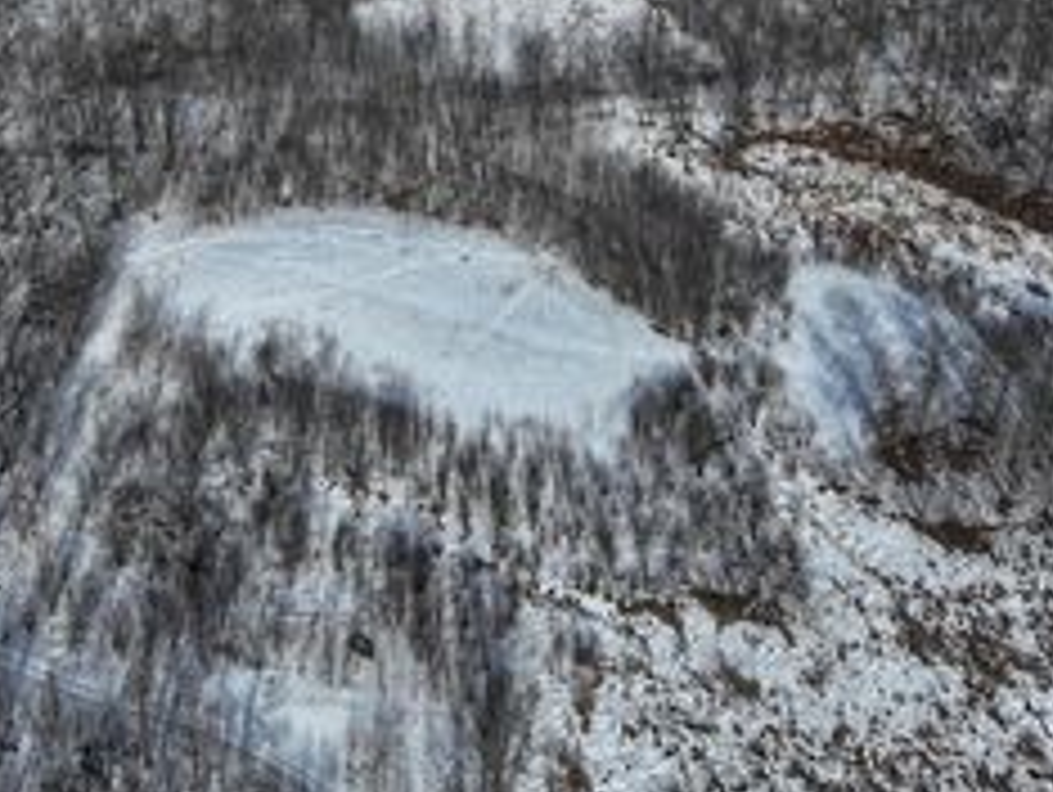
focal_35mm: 44
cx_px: 522
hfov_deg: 42.9
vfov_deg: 31.6
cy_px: 104
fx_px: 1340
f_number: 2.8
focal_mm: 12.29
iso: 100
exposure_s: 1/5000
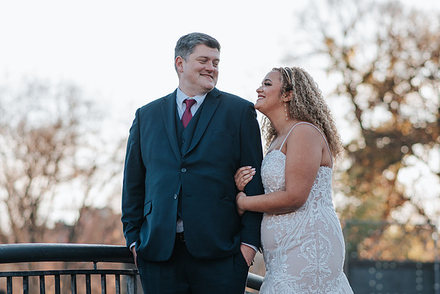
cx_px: 206
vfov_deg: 10.0
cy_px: 137
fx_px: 1676
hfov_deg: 15.0
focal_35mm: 137
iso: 100
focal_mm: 85
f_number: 2.8
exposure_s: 1/400
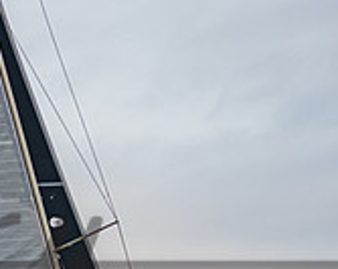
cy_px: 398
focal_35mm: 410
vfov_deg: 3.8
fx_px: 4094
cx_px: -317
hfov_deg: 4.7
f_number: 5.6
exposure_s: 1/2000
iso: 400
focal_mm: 100
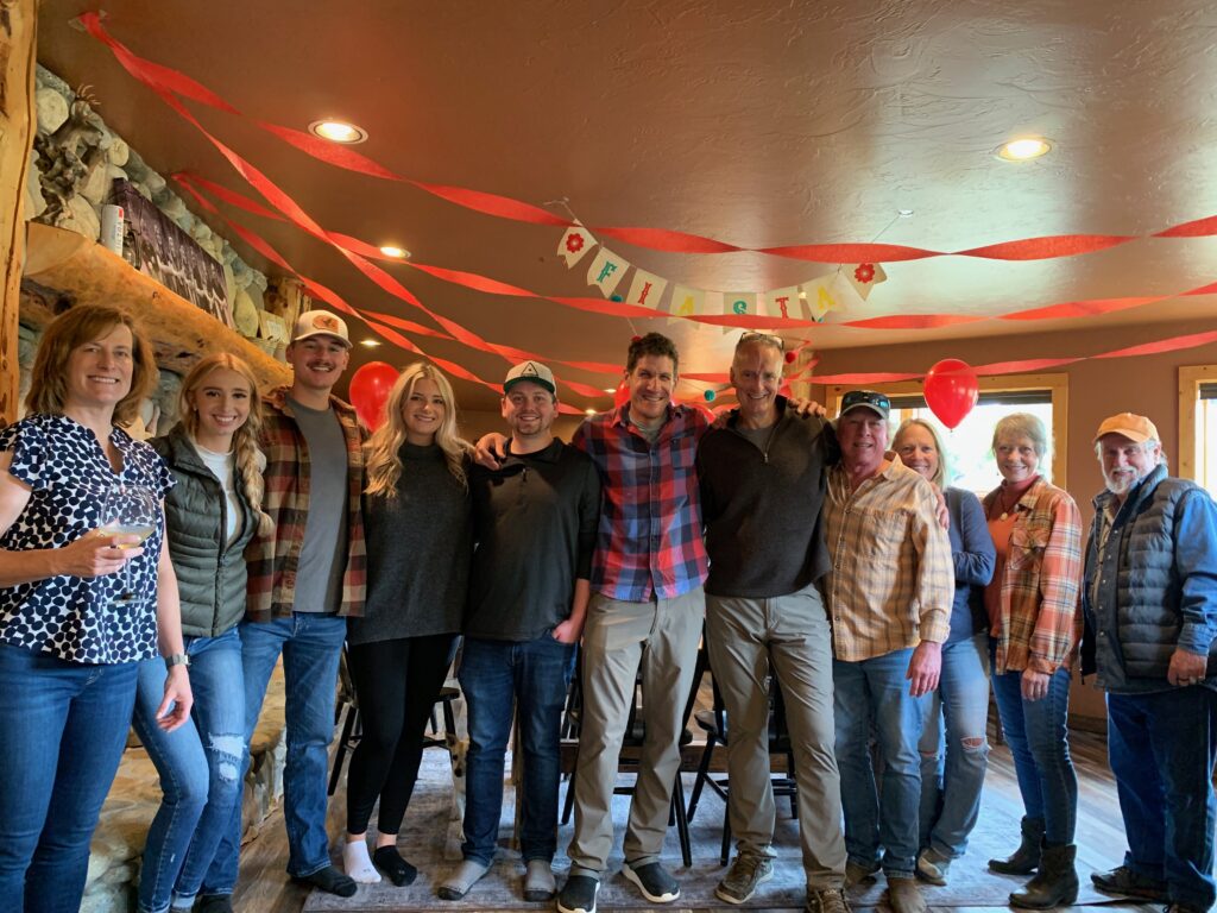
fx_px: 914
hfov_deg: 67.3
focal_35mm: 26
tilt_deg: +2.4
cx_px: 608
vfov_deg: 53.1
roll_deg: -1.8
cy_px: 456
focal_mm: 4.25
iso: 400
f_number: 1.8
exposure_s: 1/30
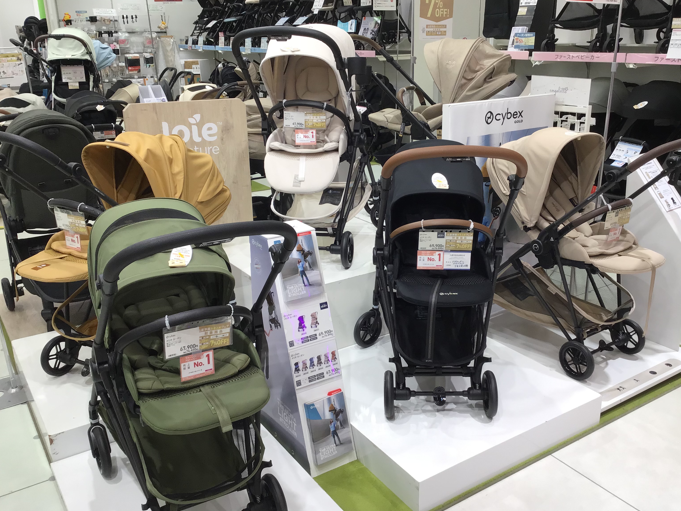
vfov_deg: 42.9
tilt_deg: -19.0
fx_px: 649
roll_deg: +0.1
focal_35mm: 33
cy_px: 248
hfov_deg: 55.3
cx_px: 357
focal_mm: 3.3
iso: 40
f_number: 2.4
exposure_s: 1/100
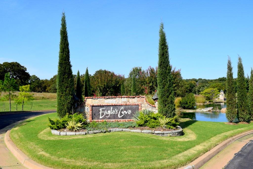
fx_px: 242
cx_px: 126
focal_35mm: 34
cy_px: 84
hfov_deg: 55.1
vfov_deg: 38.4
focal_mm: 23
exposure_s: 1/400
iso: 200
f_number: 10
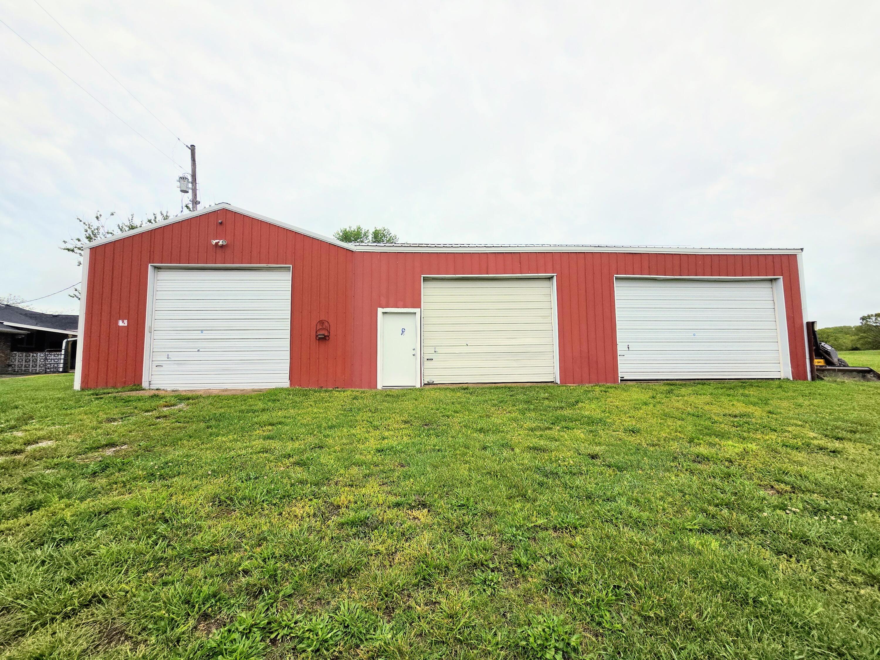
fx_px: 330
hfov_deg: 106.2
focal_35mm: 13
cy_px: 330
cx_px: 440
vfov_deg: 89.9
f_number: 2.2
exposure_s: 1/3768
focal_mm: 2.2
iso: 100
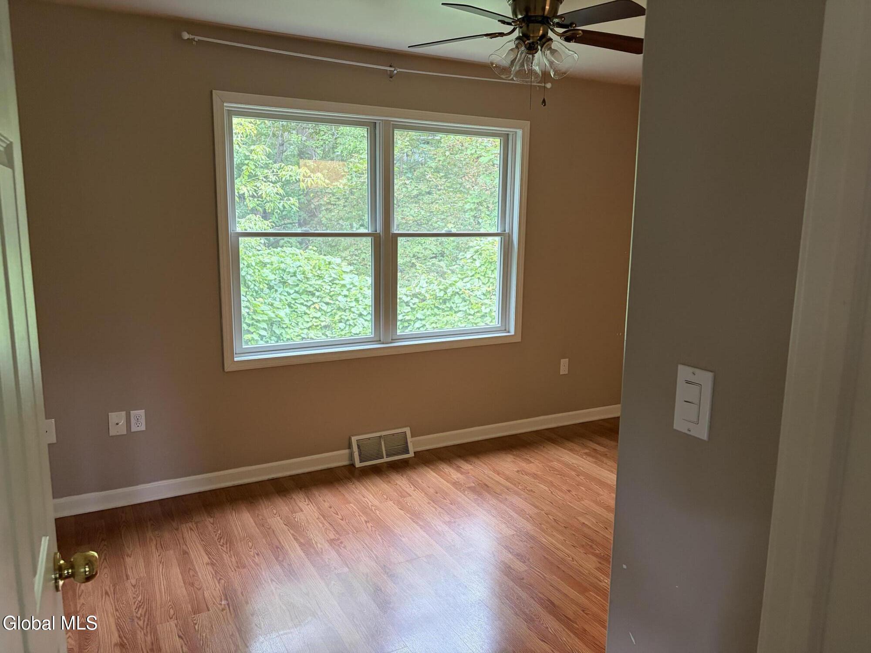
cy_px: 326
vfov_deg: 53.1
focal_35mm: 26
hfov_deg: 67.3
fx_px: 654
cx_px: 436
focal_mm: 5.96
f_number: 1.6
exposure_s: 1/60
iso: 250
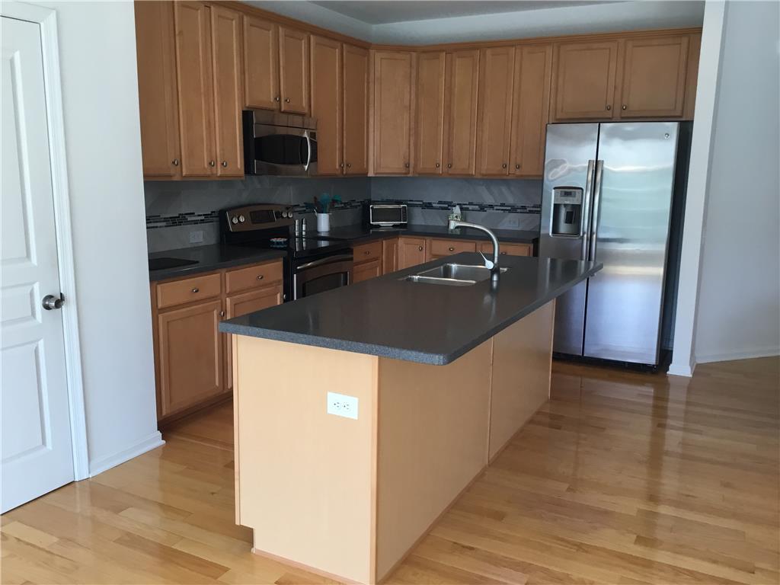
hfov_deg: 58.4
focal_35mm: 31
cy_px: 292
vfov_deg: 45.4
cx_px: 390
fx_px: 699
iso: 25
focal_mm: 3.3
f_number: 2.4
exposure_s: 1/30
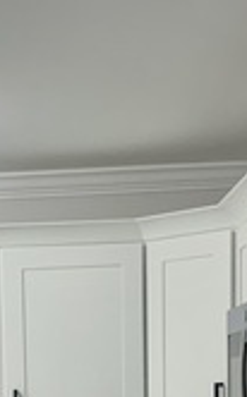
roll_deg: +1.4
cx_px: -8
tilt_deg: -7.1
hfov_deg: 11.6
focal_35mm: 111
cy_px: 521
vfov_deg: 17.6
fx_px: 1202
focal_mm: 4.25
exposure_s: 1/60
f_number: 1.8
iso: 160
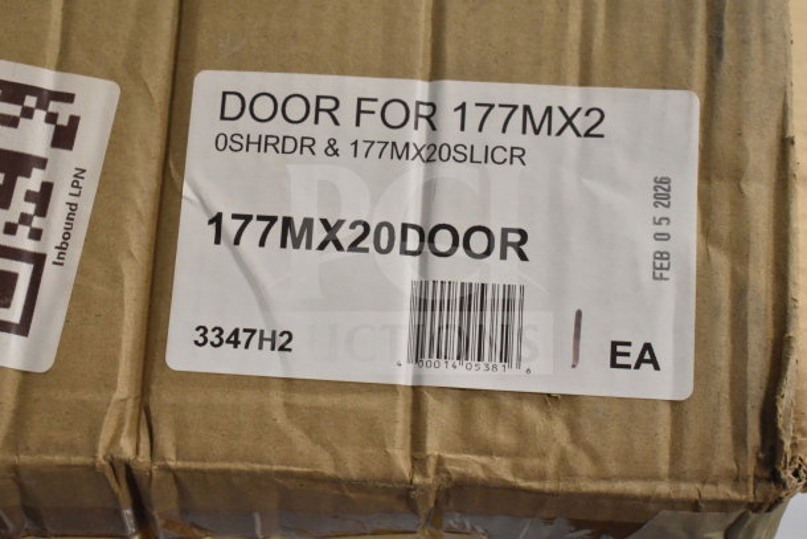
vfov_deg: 25.8
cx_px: 404
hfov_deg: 37.8
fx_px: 1177
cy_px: 270
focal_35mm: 52
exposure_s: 1/60
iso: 1800
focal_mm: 35
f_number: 4.5
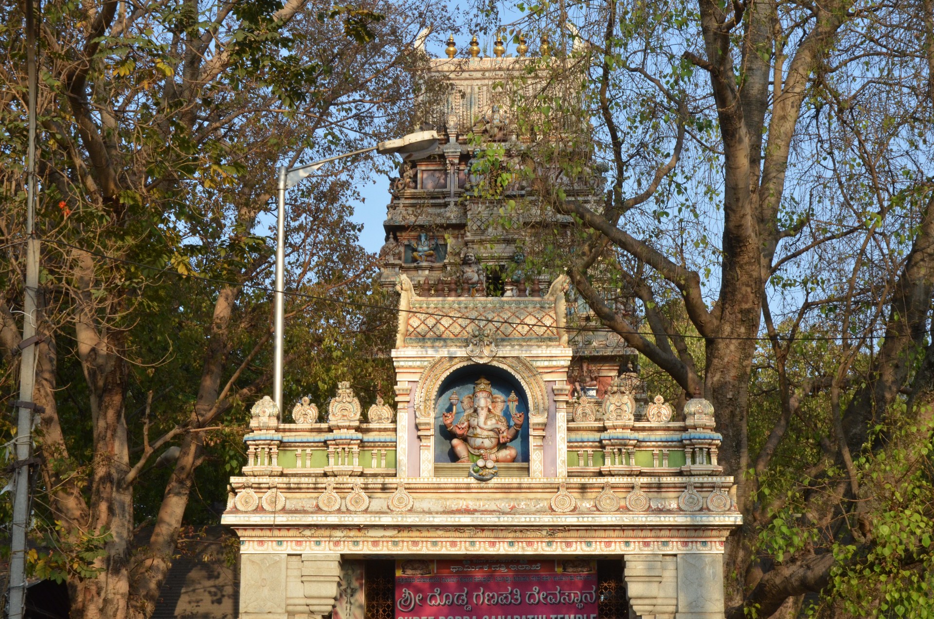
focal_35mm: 68
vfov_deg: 20.1
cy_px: 310
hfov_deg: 29.9
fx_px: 1748
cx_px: 467
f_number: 18
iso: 1000
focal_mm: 45
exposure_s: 1/250
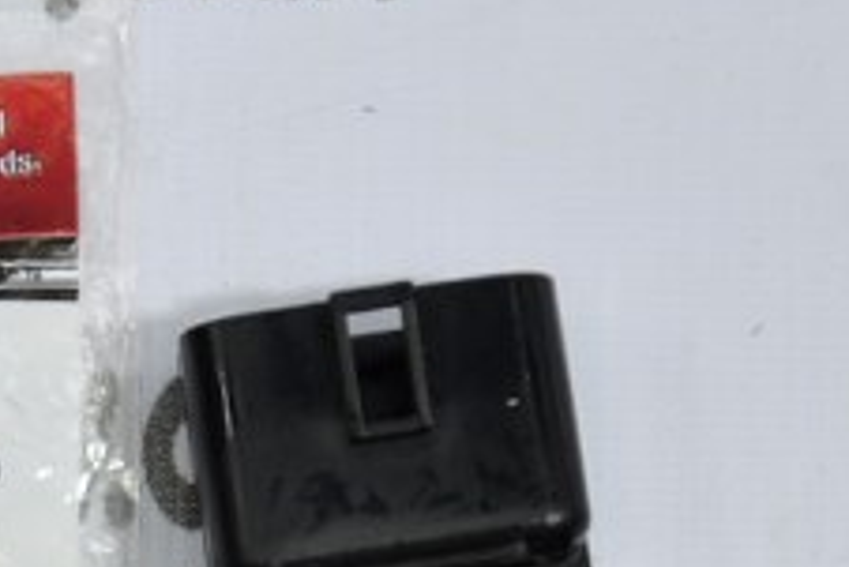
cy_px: 894
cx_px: -94
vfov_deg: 6.0
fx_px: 5357
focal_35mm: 227
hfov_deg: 9.0
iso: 200
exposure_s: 1/25
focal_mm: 38
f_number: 4.5
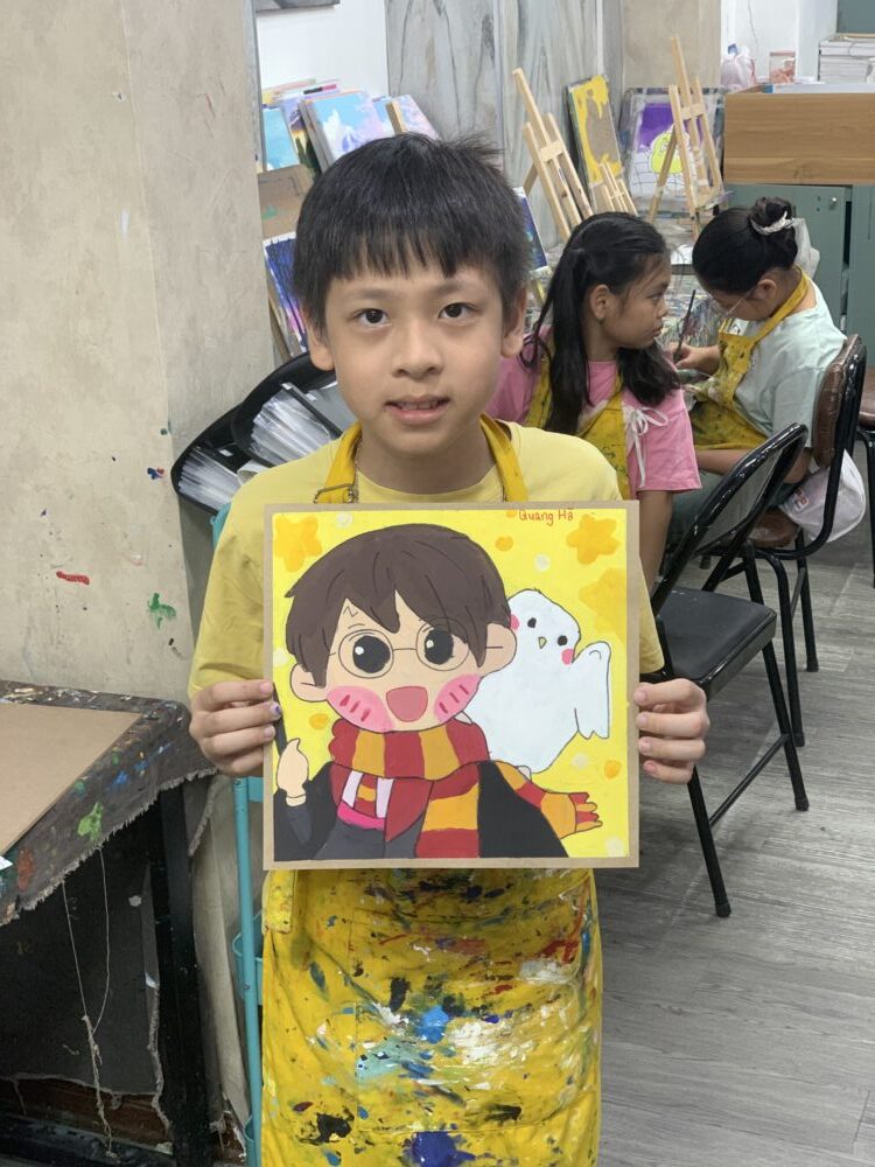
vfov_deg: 36.8
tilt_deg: -20.4
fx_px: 1753
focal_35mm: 52
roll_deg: +1.6
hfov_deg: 28.0
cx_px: 438
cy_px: 584
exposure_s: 1/78
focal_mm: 6
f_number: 2.4
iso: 125
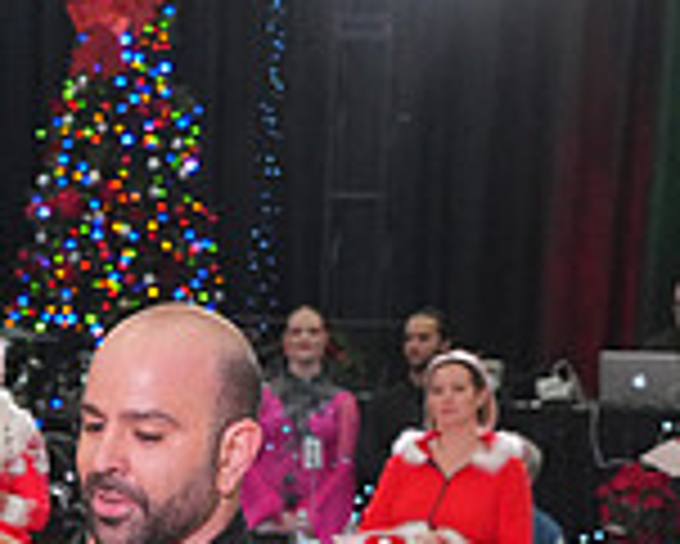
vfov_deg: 6.0
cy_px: 1070
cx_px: -178
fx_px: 5075
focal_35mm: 252
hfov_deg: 7.6
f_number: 8
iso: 4000
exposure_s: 1/200
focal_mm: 70
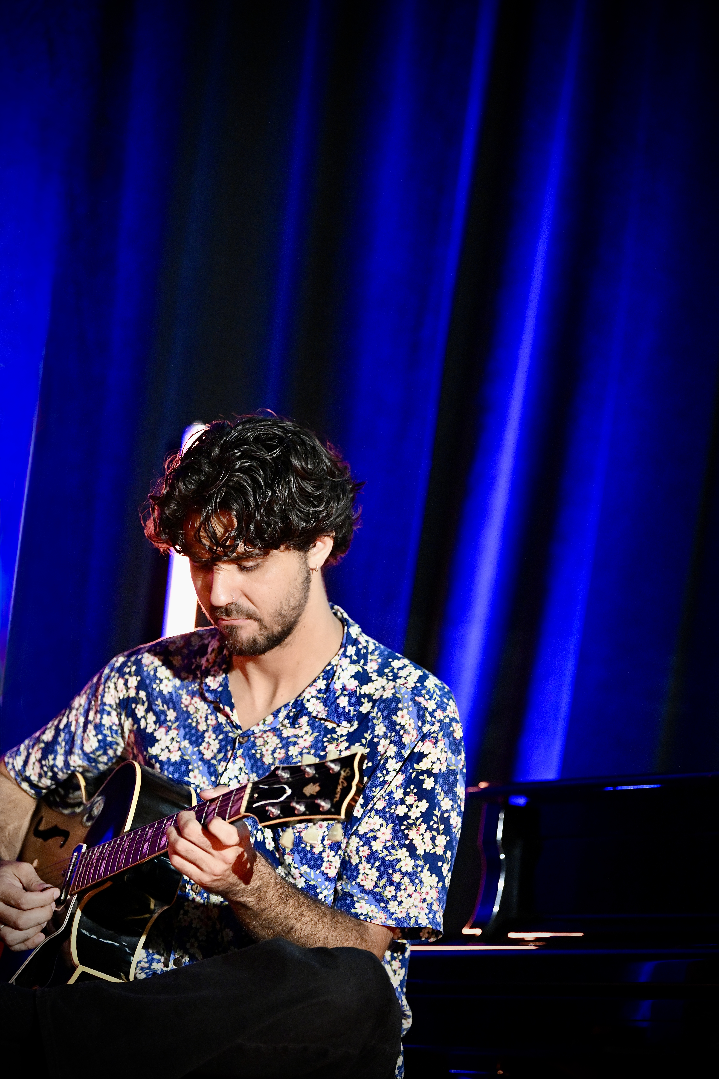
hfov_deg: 9.8
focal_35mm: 140
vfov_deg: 14.7
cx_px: 360
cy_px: 540
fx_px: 4194
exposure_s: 1/160
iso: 3600
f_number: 2.8
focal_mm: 140
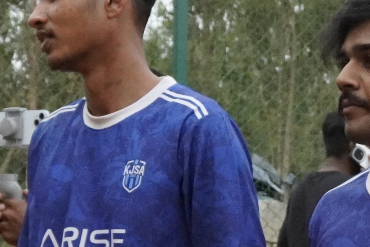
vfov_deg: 9.1
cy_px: 86
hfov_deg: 13.5
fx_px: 1546
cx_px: 372
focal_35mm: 150
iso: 3200
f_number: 5.6
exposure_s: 1/1000
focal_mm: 21
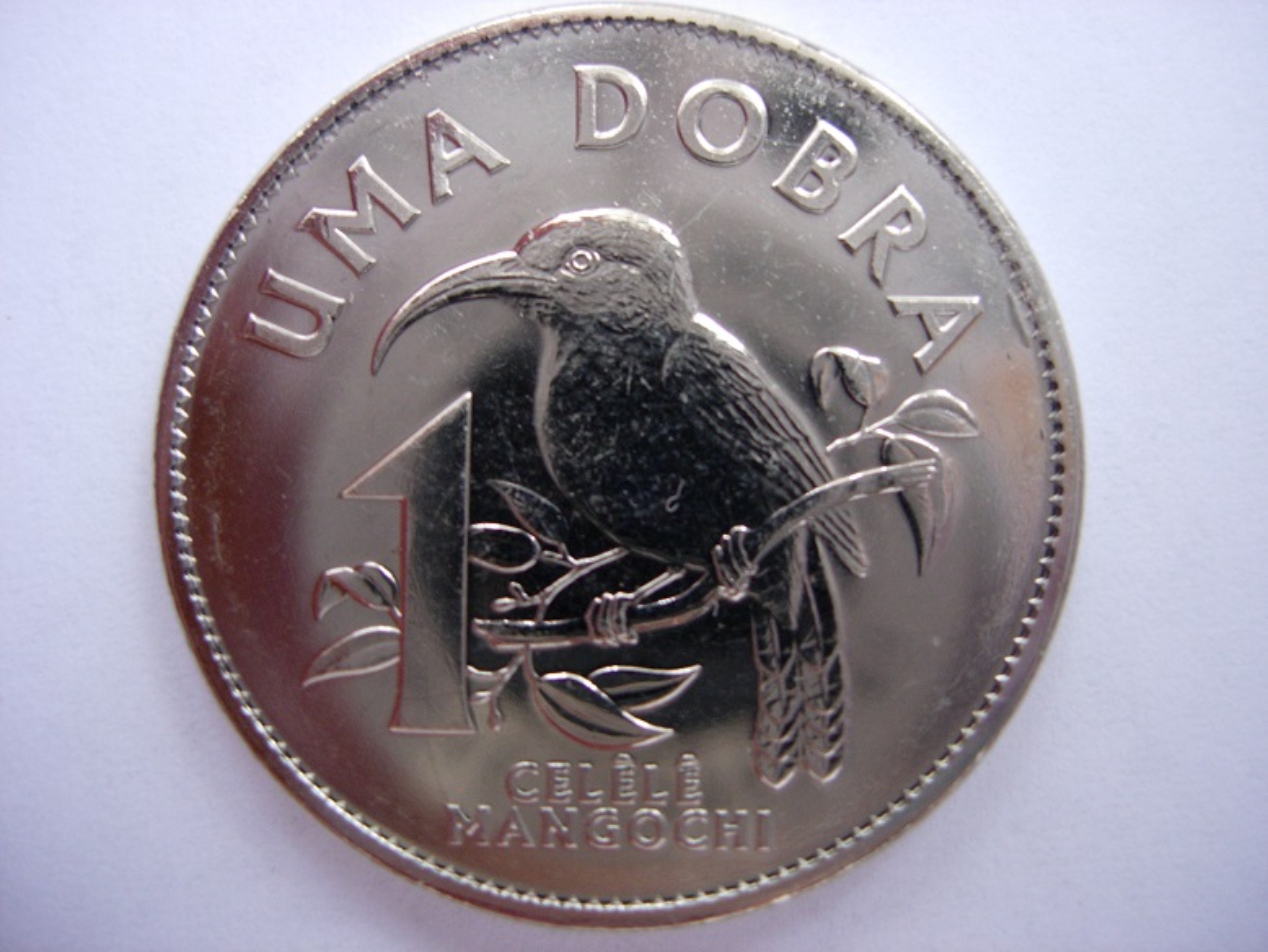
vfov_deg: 37.7
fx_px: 1392
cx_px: 634
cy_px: 476
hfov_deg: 49.0
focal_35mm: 38
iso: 118
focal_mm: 7.8
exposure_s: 1/32
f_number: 2.8
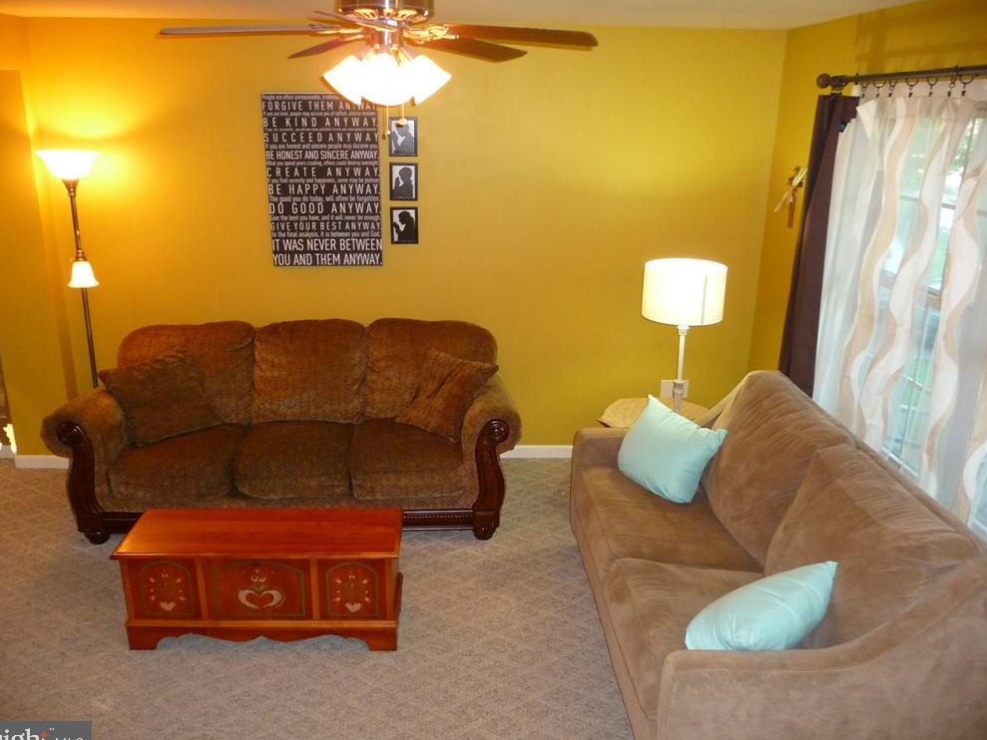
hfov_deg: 61.6
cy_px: 379
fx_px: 827
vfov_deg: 48.2
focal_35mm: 29
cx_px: 478
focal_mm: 4.7
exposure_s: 1/30
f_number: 3.3
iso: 400
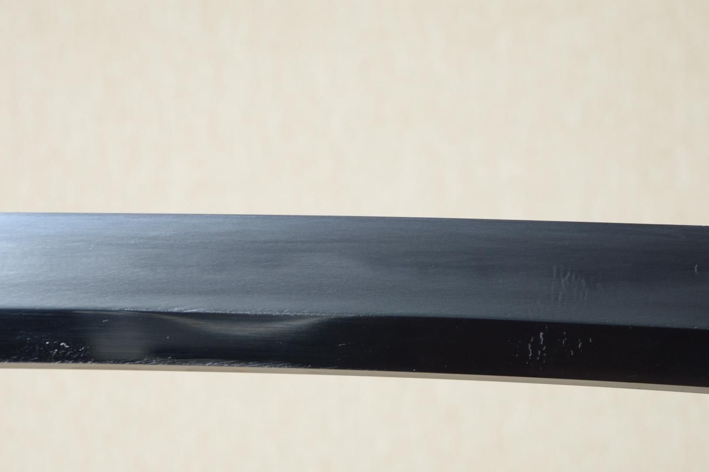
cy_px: 237
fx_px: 3070
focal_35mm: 156
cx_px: 366
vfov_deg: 8.8
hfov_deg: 13.2
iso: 400
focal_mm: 100
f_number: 11
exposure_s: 1/2
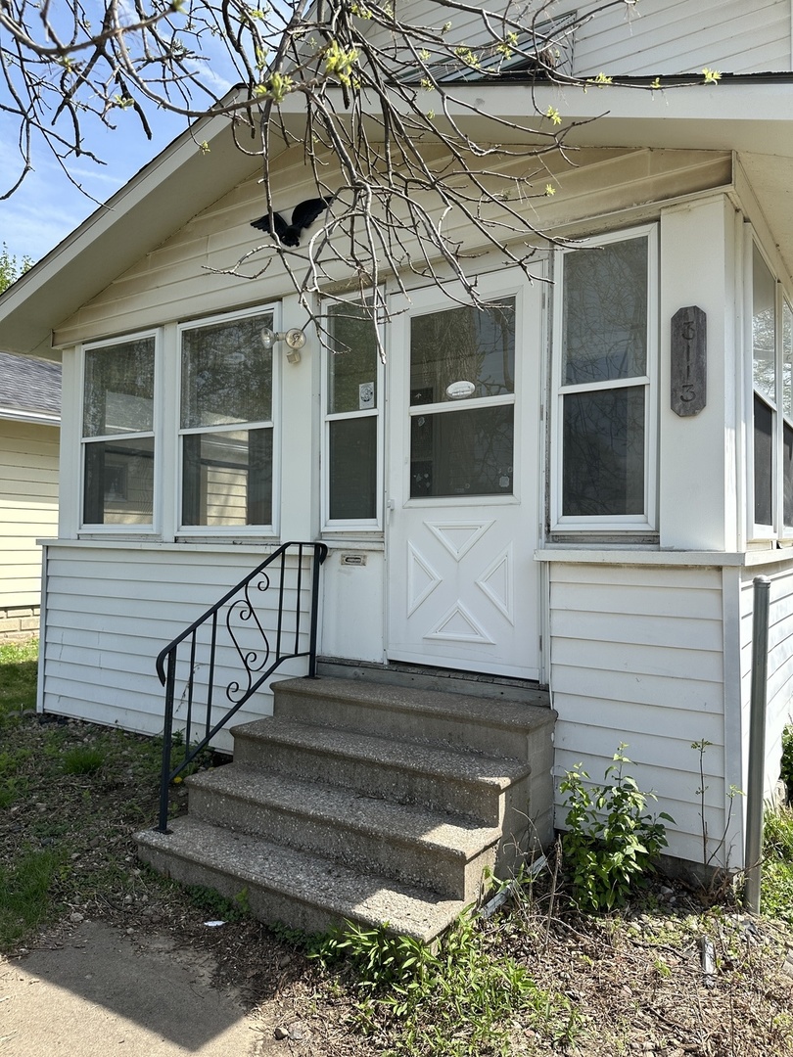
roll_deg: -0.1
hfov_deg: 56.8
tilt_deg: +1.8
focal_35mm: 24
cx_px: 396
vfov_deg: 71.6
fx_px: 733
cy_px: 528
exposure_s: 1/2110
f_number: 1.78
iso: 80
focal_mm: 6.86
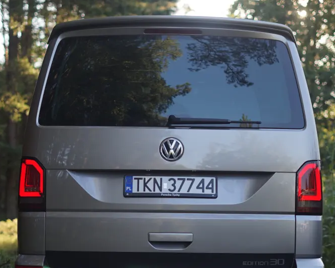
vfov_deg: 17.1
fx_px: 893
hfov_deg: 21.3
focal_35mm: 90
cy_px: 143
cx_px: 173
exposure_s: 1/200
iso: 100
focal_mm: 50
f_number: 1.8
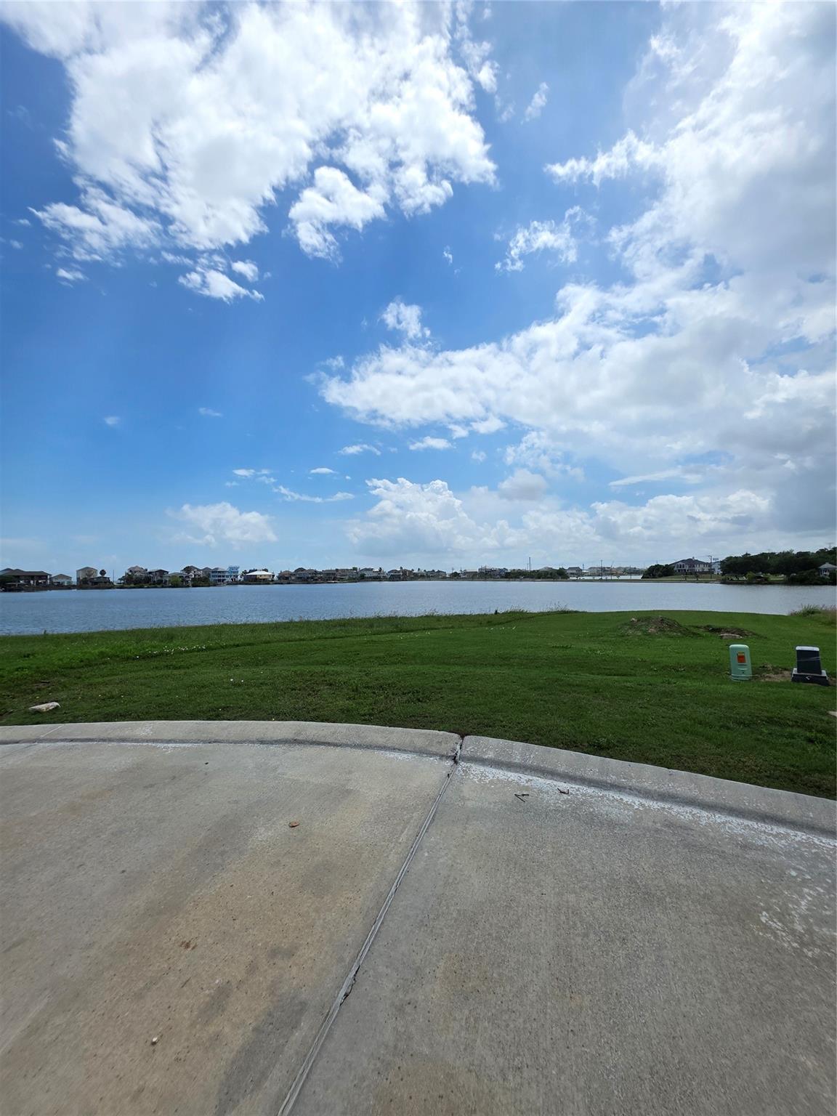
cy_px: 558
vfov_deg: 106.2
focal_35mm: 13
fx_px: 419
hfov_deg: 89.9
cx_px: 418
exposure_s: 1/3309
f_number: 1.9
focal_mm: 2.2
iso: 40
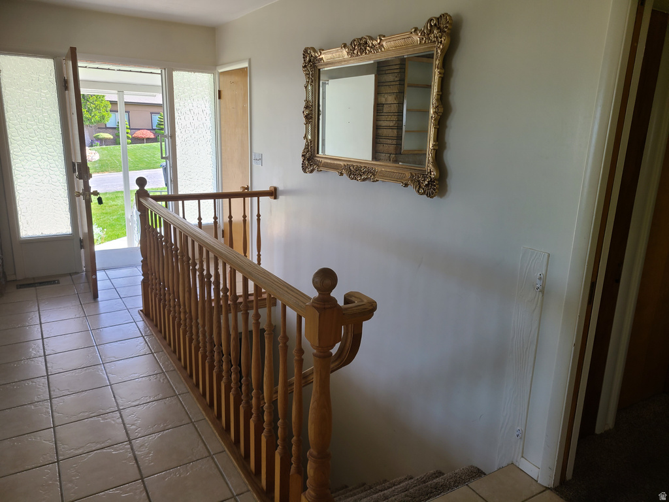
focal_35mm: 26
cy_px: 251
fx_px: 502
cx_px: 334
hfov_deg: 67.3
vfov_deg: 53.1
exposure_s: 1/170
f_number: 1.8
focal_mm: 5.4
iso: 40
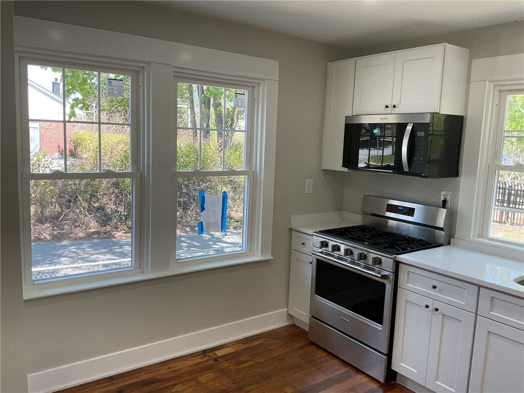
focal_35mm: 29
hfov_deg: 61.7
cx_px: 262
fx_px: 439
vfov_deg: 48.2
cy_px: 196
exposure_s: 1/120
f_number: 1.8
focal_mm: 3
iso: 40
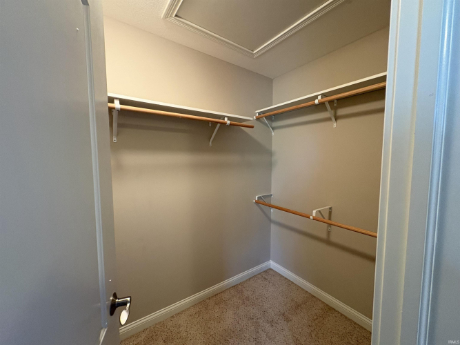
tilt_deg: -3.1
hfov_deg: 102.1
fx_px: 186
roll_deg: +1.1
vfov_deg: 85.7
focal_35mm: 14
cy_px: 172
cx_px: 230
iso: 400
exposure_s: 1/60
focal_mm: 2.22
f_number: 2.2
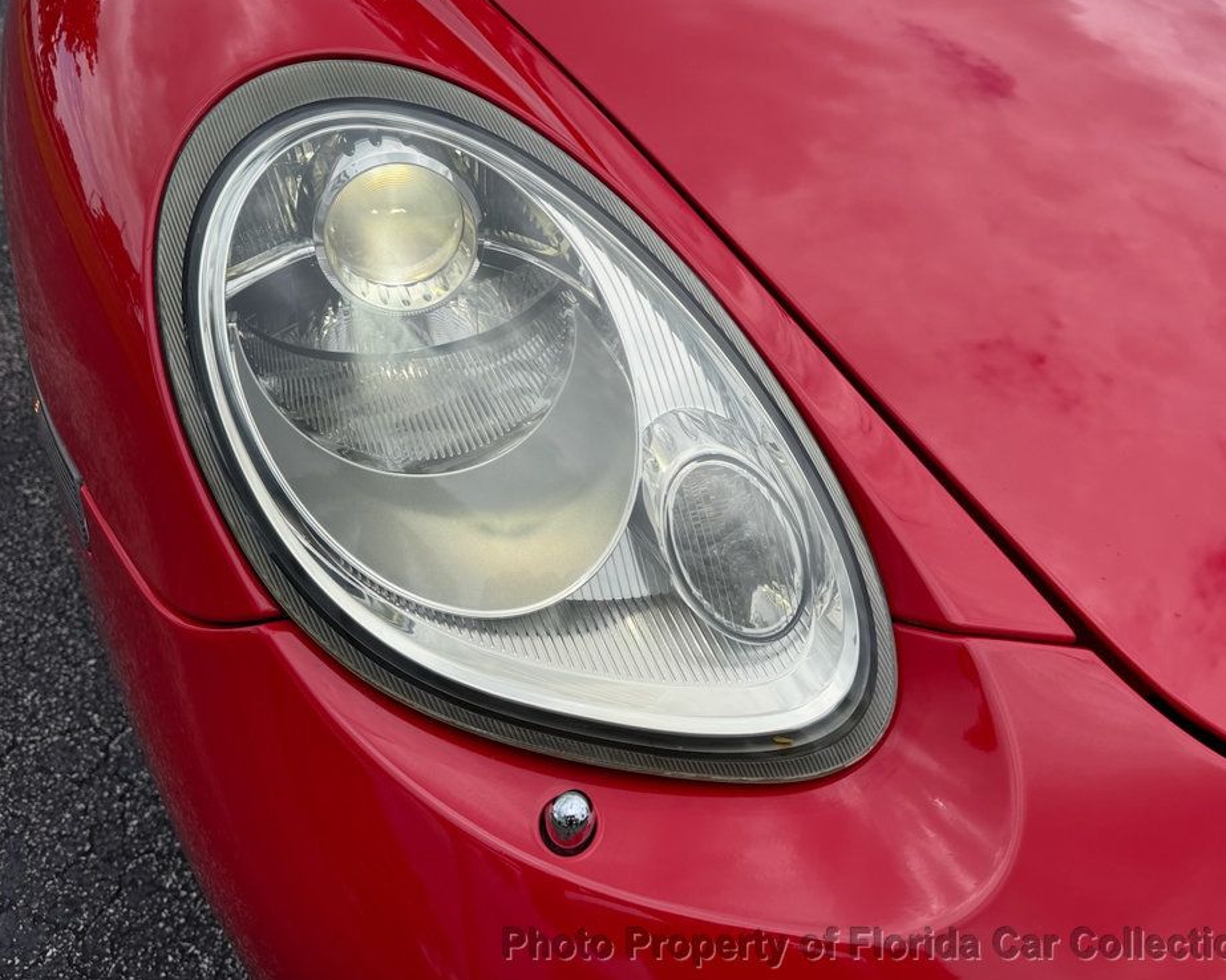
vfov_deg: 54.9
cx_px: 650
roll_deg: -6.1
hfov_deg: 66.0
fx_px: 943
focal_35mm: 26
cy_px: 479
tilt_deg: -37.0
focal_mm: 6.76
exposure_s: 1/4405
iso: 80
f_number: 1.78
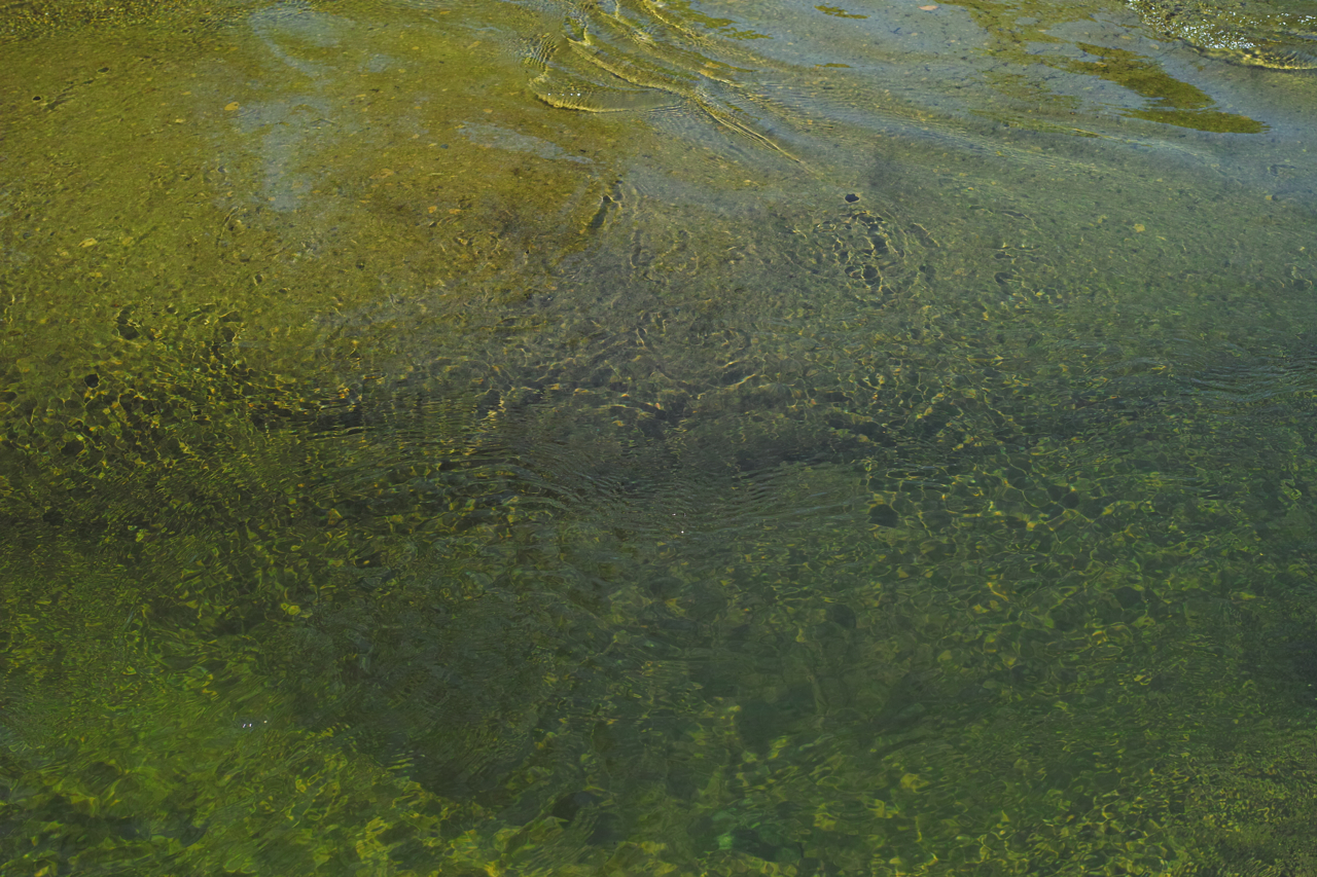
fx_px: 1646
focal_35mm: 45
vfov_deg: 29.9
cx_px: 658
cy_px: 438
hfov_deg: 43.6
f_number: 5
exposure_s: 1/800
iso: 200
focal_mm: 30
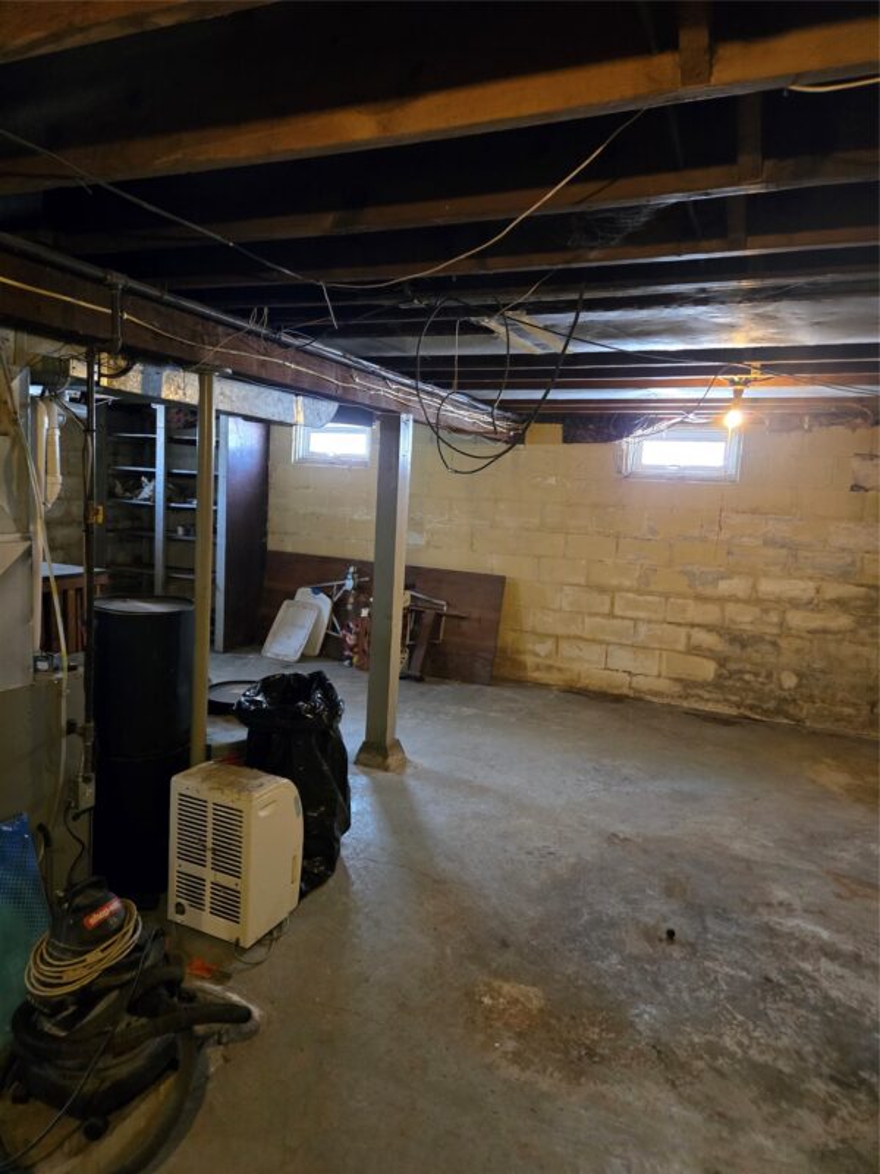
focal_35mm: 23
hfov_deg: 58.9
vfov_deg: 73.9
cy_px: 587
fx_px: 780
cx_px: 440
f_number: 1.8
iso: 1250
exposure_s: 1/60
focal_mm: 5.4
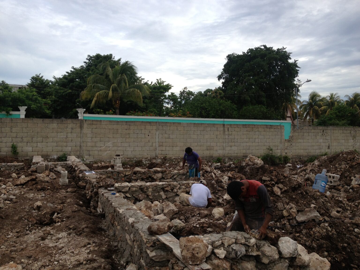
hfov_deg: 52.6
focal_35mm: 35
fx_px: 364
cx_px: 180
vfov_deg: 40.7
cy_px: 135
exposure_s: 1/836
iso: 50
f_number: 2.4
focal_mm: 4.28
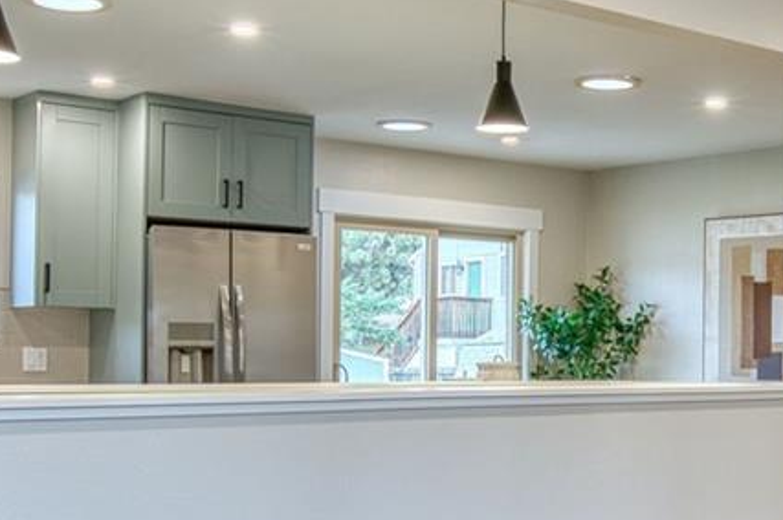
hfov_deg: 32.7
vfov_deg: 22.5
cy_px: 352
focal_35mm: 60
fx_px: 1304
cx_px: 603
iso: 500
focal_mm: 16
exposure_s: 1/40
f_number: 5
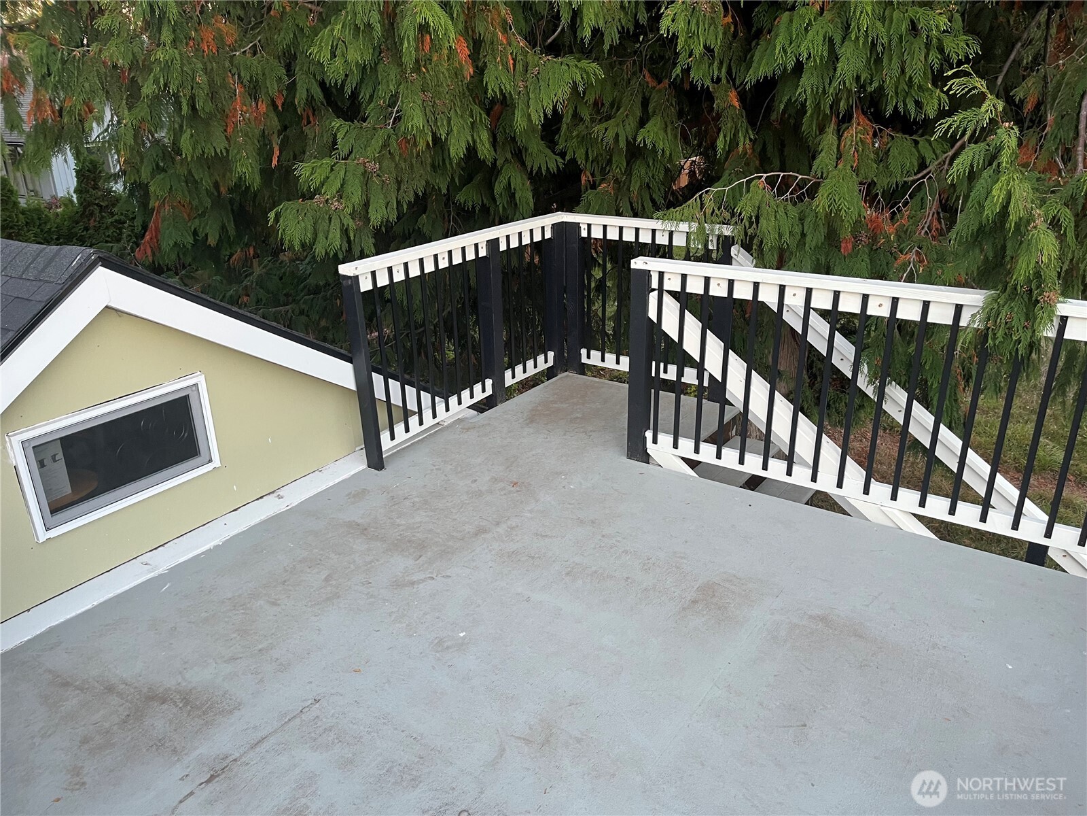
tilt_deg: -22.2
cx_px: 544
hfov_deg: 67.3
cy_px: 408
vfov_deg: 53.1
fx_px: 816
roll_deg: +1.6
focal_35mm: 26
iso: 125
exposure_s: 1/65
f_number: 1.6
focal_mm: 5.1
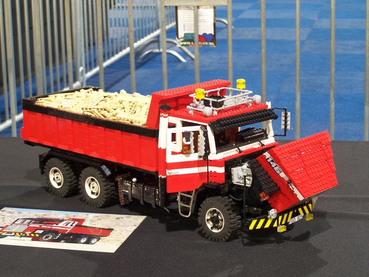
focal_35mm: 94
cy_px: 138
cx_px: 184
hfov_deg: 20.9
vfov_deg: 15.7
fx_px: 1002
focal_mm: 15.6
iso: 80
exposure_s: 1/2
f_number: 3.2
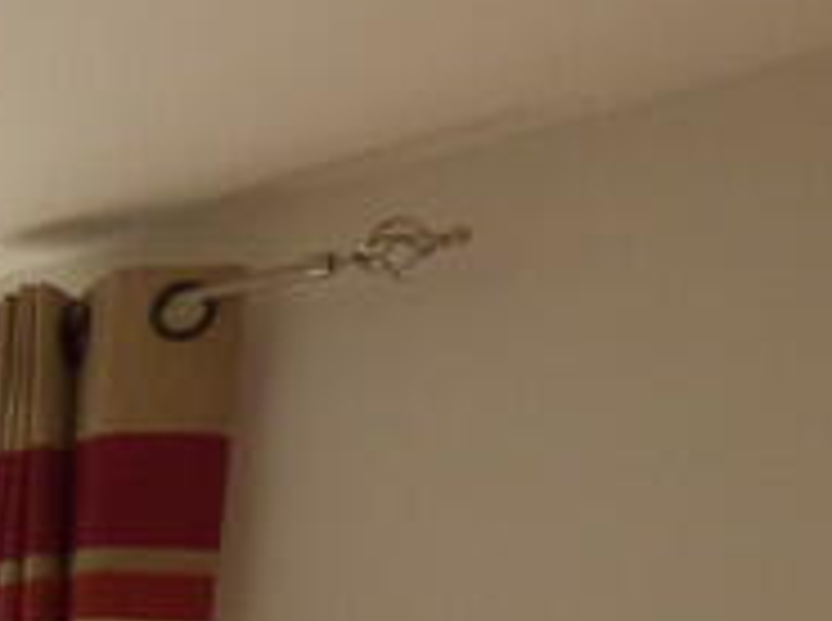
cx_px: -1435
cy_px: 1314
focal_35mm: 111
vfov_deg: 11.7
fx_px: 2663
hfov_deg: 12.1
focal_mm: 3.58
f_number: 3.5
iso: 100
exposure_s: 1/160
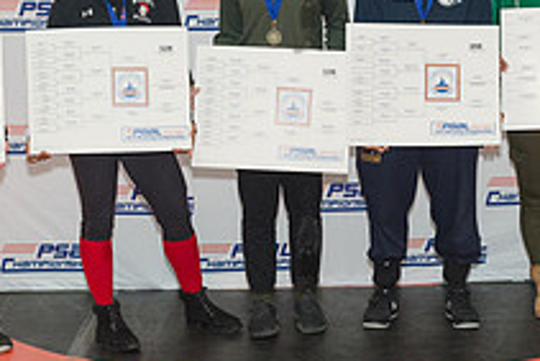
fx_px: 1441
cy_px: 255
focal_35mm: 96
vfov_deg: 14.2
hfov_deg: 21.2
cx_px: 307
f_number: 5
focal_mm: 35
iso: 1600
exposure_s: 1/250
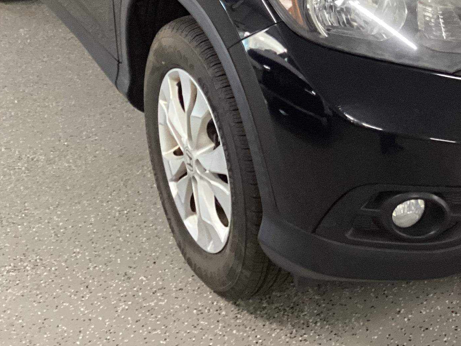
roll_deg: -0.3
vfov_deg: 19.3
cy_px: -45
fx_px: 972
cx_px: 365
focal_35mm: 73
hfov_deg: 26.2
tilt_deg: -19.3
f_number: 2.4
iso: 320
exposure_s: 1/50
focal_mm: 3.3
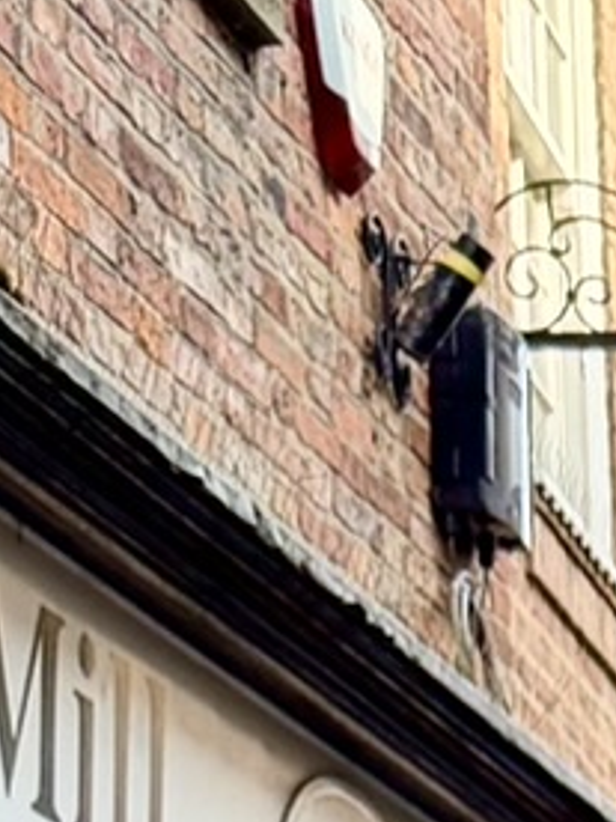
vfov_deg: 8.5
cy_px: 2752
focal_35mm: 178
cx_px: 1851
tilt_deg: -8.0
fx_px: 4223
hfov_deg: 7.4
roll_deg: -0.2
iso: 125
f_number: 1.78
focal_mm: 6.76
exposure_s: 1/207
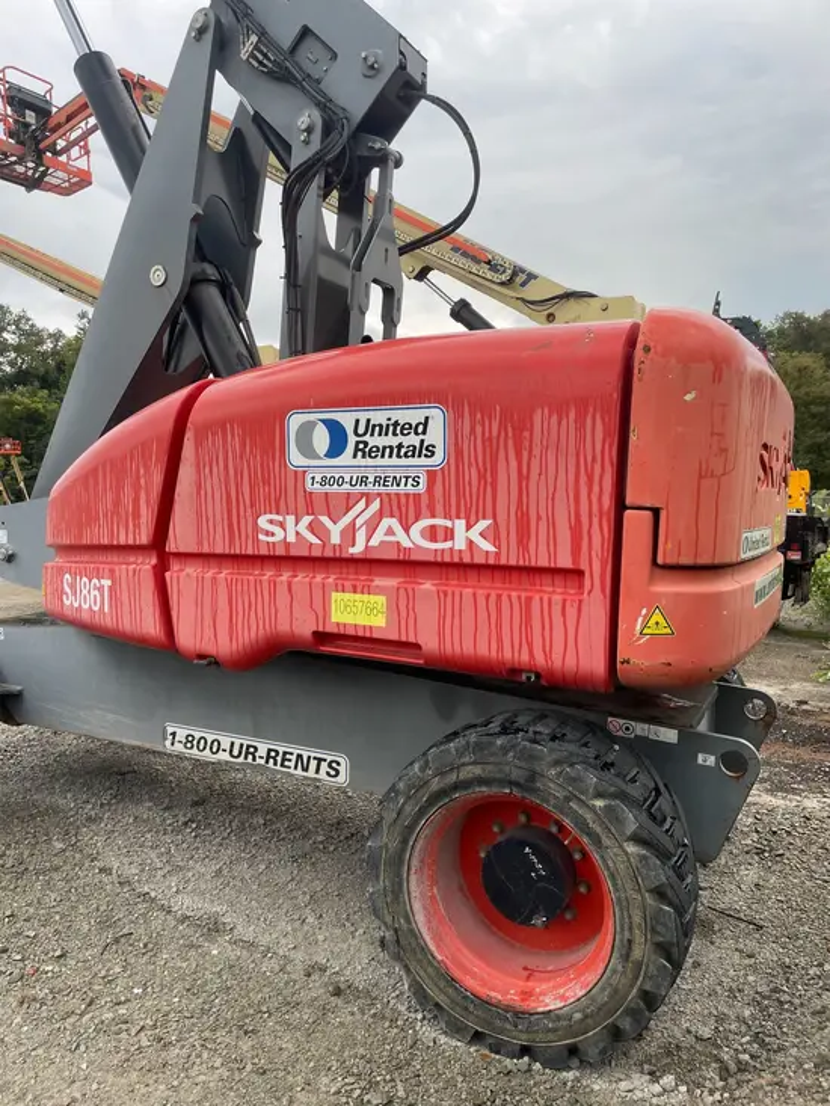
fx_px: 831
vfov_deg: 67.3
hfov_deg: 53.1
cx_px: 415
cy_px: 553
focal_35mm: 26
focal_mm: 4.2
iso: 32
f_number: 1.6
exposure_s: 1/214
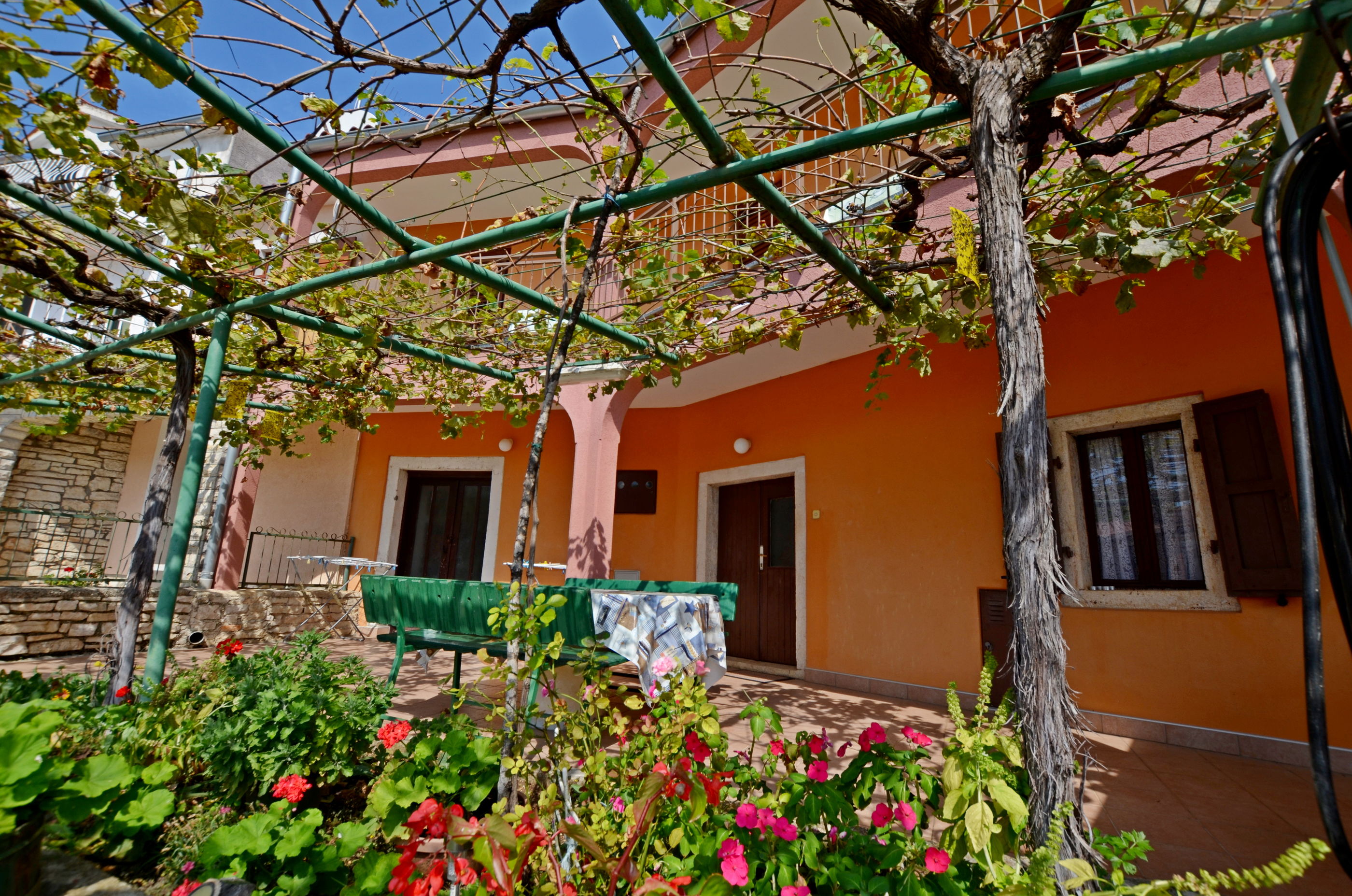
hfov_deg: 100.5
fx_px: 562
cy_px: 448
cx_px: 676
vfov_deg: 77.1
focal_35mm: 15
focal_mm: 10
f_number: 8
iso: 110
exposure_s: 1/250
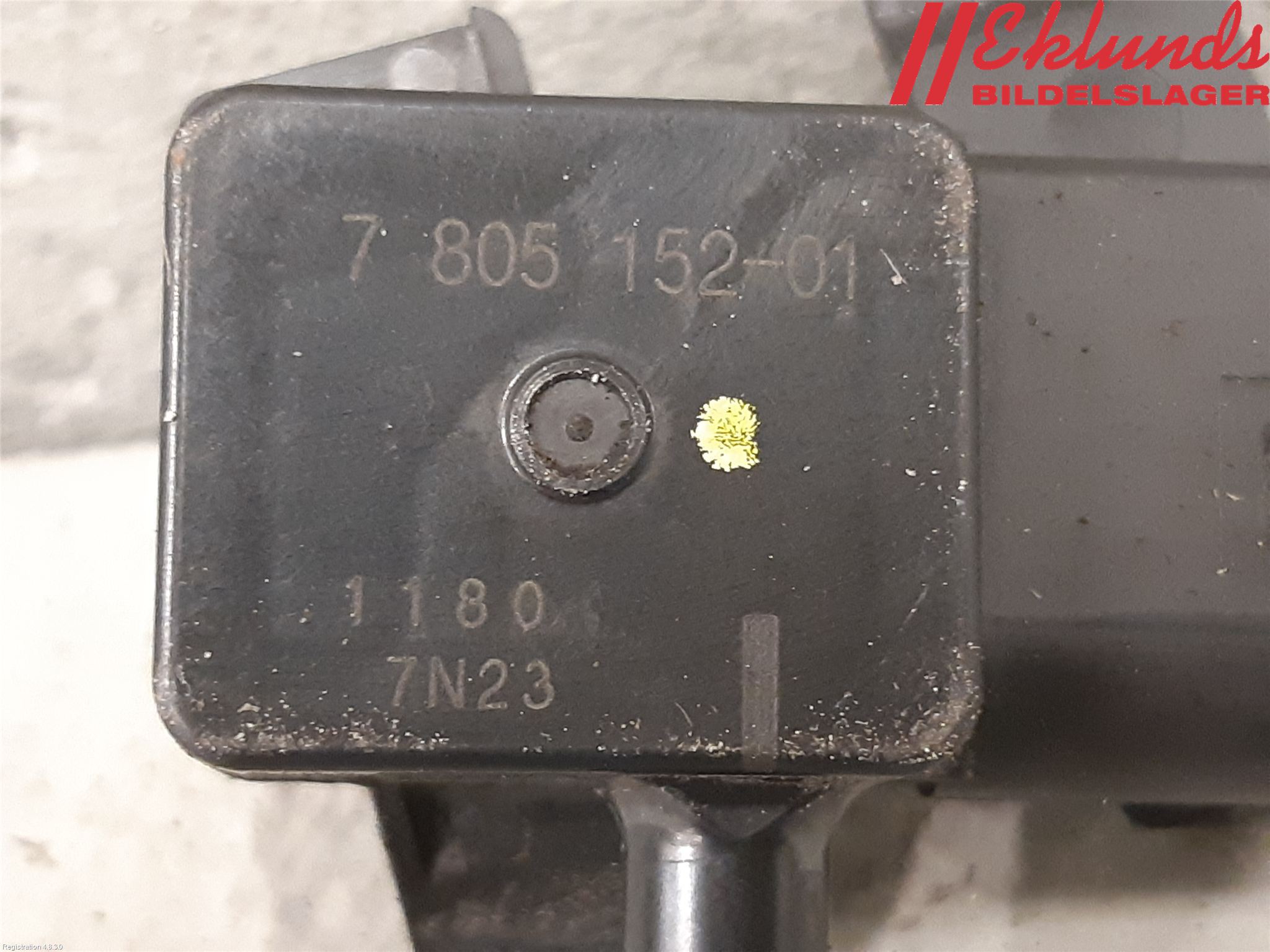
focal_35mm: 26
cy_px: 476
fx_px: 954
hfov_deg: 67.3
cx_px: 635
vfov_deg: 53.1
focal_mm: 3.93
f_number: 1.7
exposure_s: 1/25
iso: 400
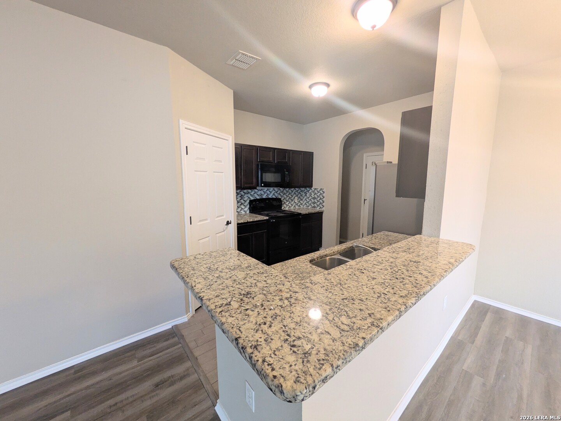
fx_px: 227
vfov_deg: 85.7
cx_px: 280
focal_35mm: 14
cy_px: 210
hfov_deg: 102.1
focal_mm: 1.83
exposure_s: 1/30
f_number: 2.2
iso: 158
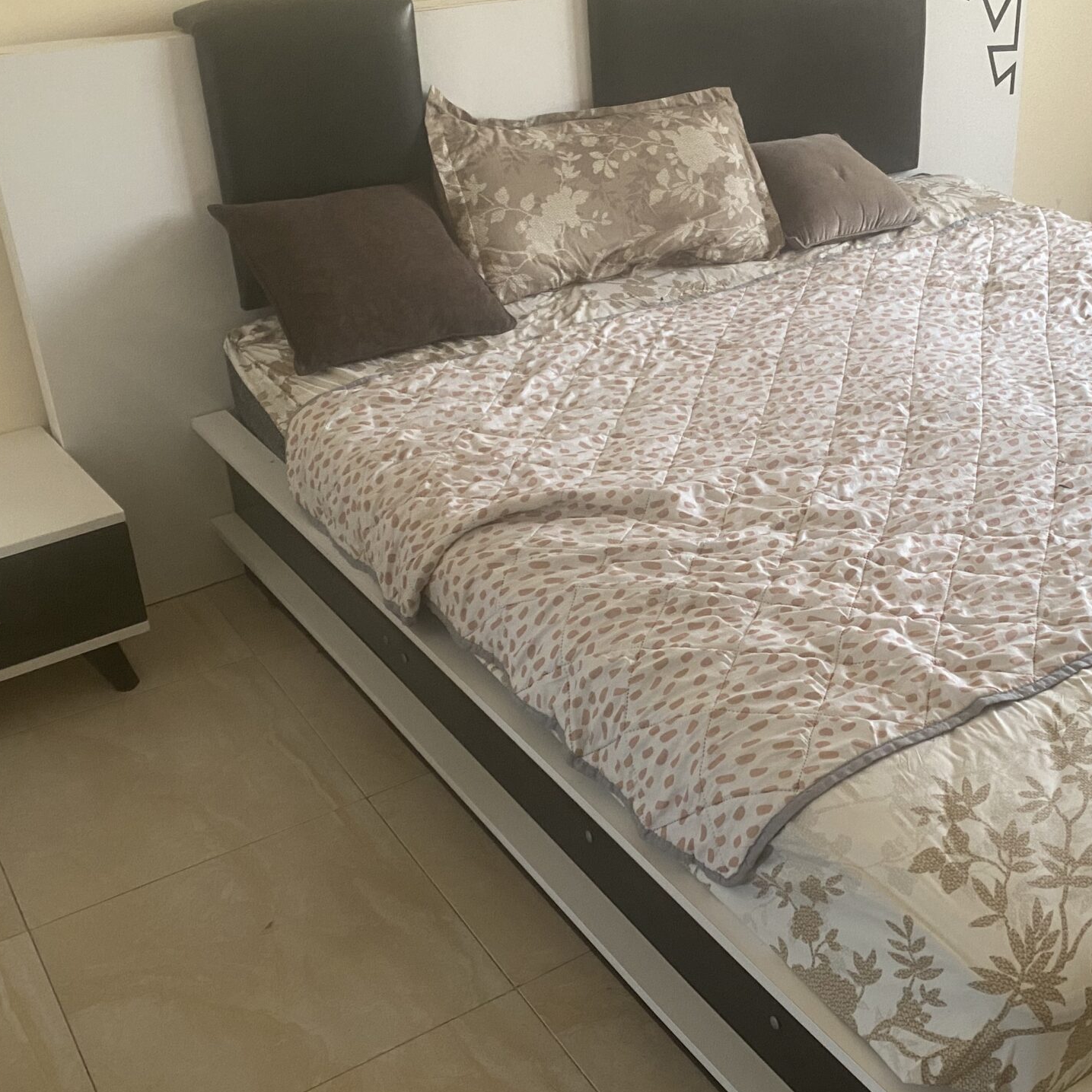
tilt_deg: -28.4
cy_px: 536
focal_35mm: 41
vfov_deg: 40.9
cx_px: 757
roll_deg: -0.3
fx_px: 1463
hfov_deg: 40.2
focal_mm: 4.25
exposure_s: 1/60
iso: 160
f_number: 1.8
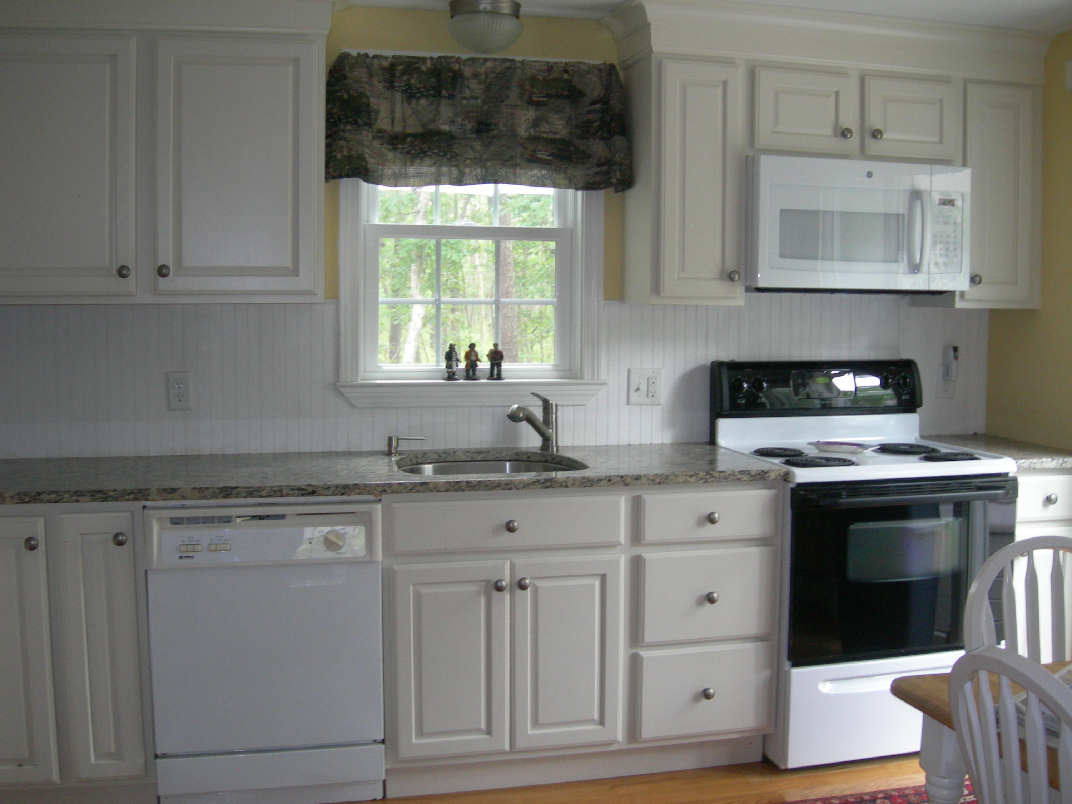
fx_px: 1177
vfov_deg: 37.7
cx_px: 536
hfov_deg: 49.0
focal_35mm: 38
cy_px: 402
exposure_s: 1/18.5
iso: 200
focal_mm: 7.8
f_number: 2.8
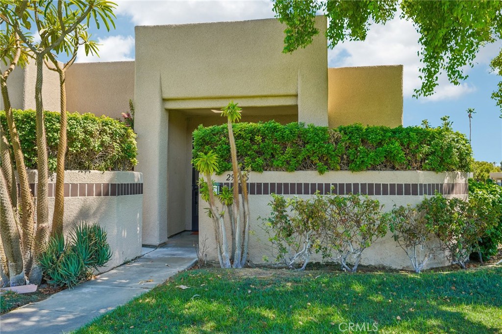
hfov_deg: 61.9
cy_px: 167
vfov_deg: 43.6
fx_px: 418
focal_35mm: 30
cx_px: 251
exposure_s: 1/50
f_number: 8
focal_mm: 30
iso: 100
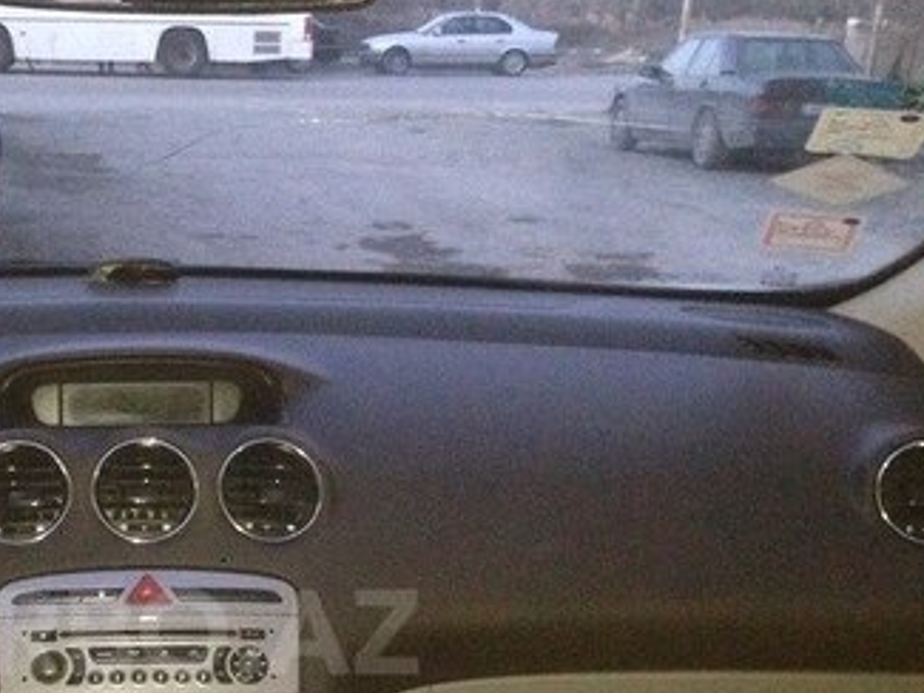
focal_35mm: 67
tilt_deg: -18.2
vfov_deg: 21.4
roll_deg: -2.3
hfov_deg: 28.1
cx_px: 128
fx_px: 1789
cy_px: 632
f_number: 2.4
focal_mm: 4.12
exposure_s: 1/16
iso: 500
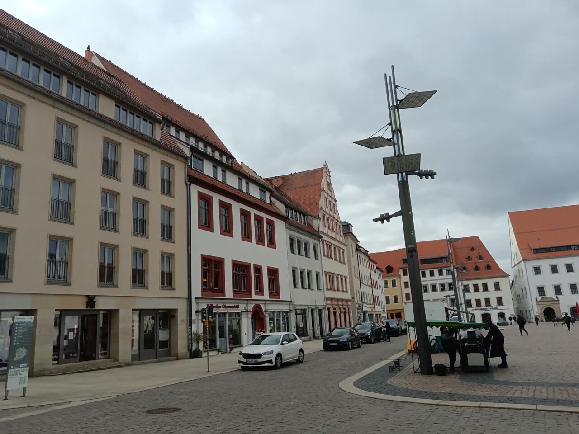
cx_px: 290
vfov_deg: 51.4
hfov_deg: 65.3
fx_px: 452
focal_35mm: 27
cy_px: 217
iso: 252
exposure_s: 1/900
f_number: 1.9
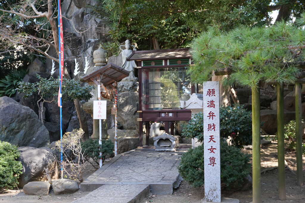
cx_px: 152
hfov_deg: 37.9
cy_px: 102
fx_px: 445
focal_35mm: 52
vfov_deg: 25.7
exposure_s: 1/160
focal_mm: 35
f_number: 4.5
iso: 640
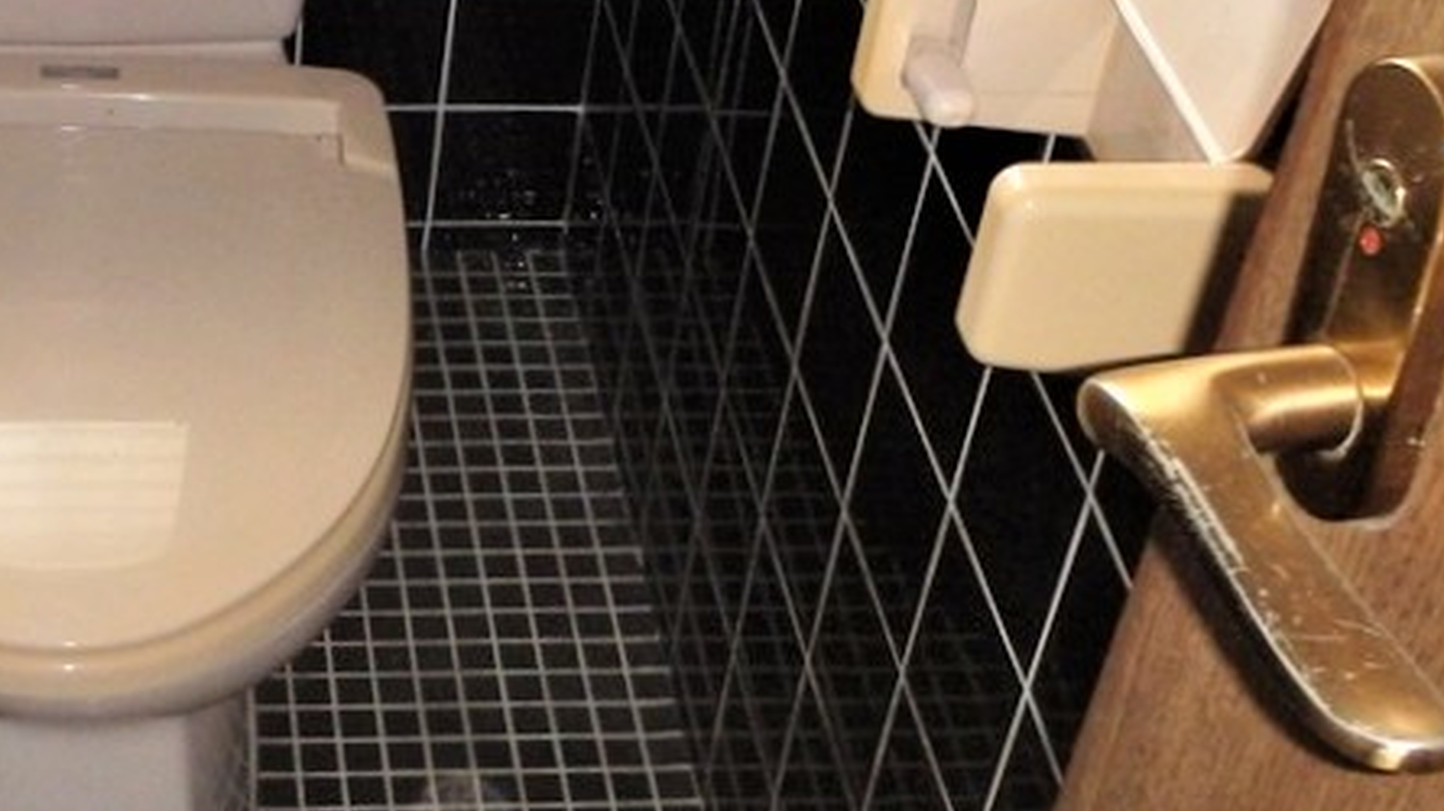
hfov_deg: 30.0
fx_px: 2565
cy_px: 219
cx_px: 115
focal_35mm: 67
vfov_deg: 17.9
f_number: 3.9
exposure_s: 1/30
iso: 400
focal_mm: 5
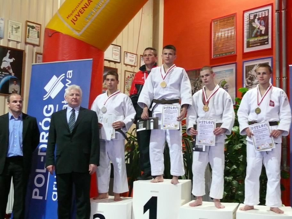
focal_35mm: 47
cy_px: 110
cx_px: 146
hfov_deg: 40.4
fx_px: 396
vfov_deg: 30.9
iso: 400
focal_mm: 9.9
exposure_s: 1/25
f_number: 3.2
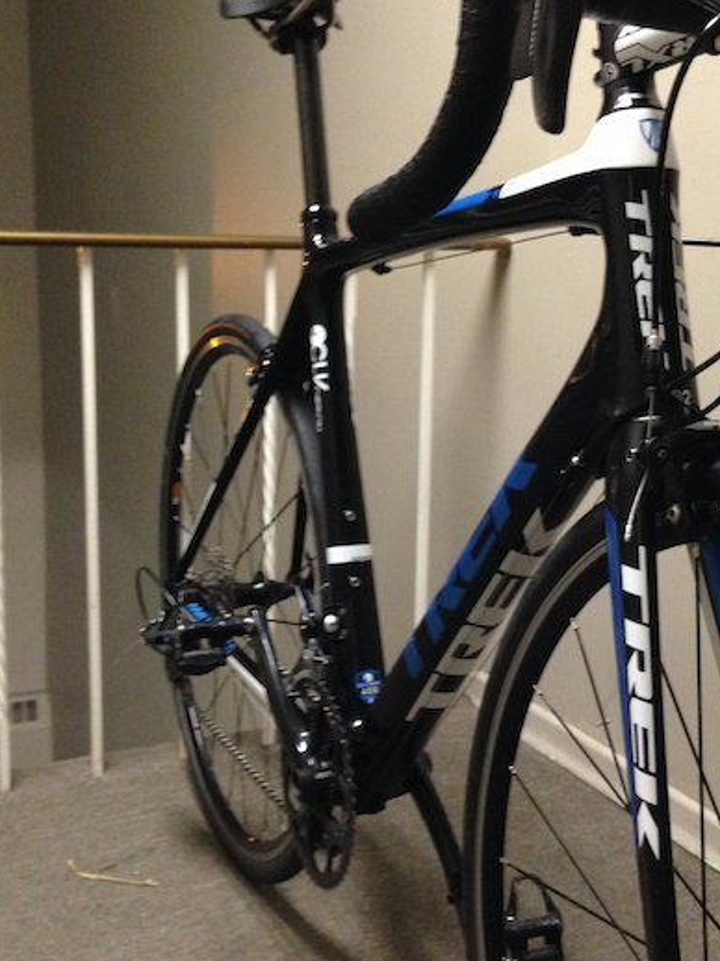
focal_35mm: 51
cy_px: 497
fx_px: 1416
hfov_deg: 28.5
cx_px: 427
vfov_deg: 37.5
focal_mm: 4.12
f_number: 2.4
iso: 400
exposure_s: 1/20
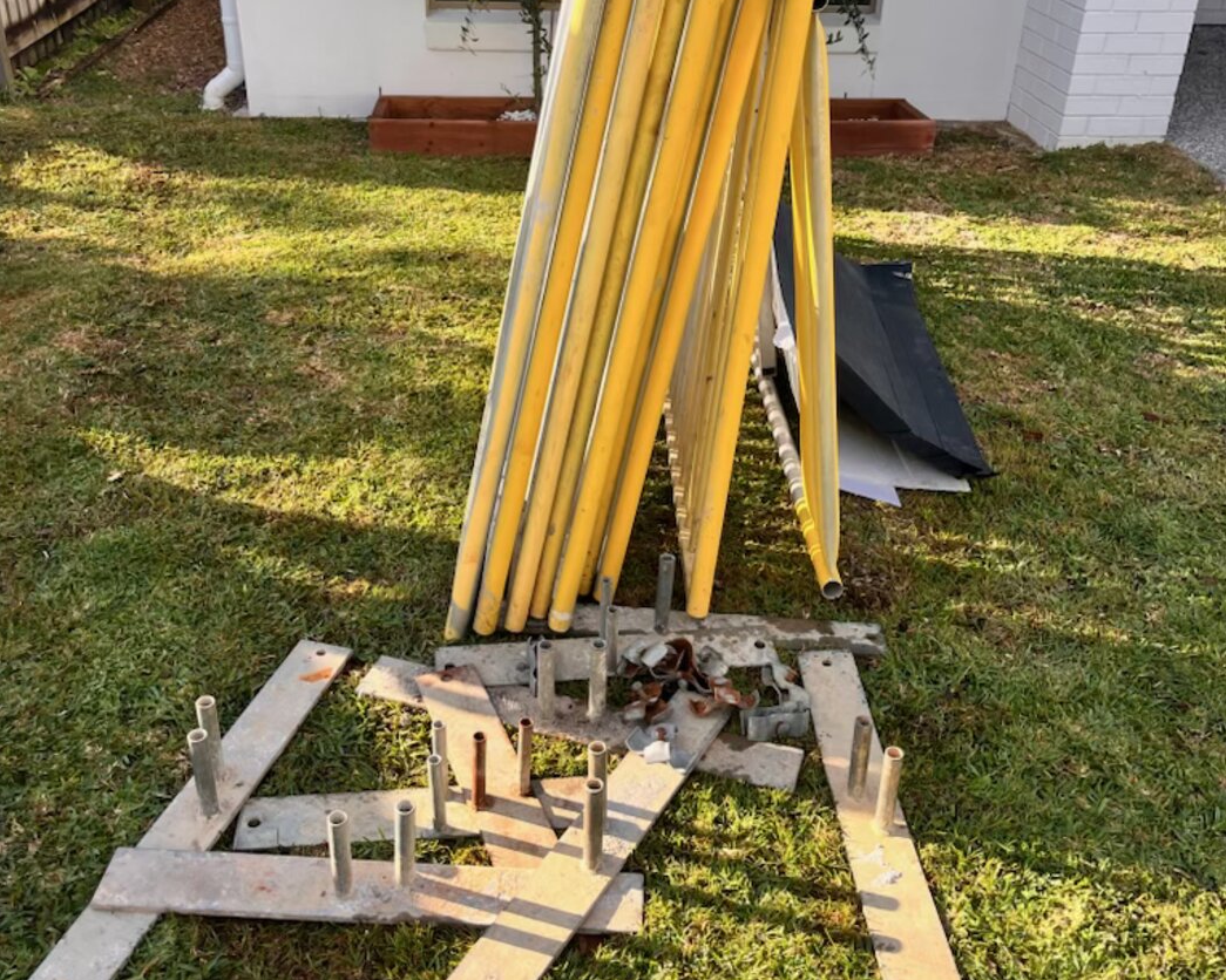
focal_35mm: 34
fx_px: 1234
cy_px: 436
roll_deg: -1.8
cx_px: 614
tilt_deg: -27.9
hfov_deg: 52.8
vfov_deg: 43.3
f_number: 1.6
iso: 50
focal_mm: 5.1
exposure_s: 1/898
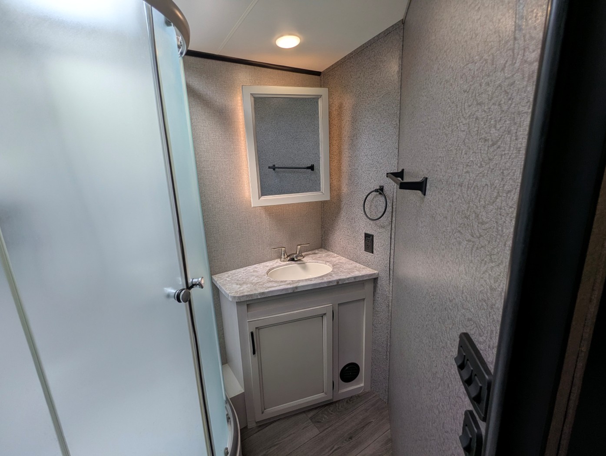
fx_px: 280
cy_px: 228
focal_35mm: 16
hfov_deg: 94.4
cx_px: 303
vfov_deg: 78.2
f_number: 2.2
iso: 41
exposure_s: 1/139
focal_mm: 2.35
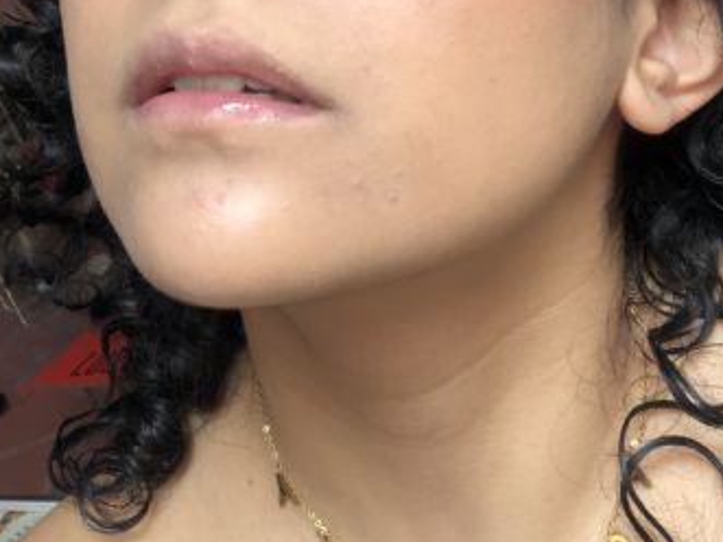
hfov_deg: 33.2
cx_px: 404
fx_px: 1211
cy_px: 86
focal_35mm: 58
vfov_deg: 24.7
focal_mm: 2.87
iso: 50
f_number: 2.2
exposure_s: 1/120
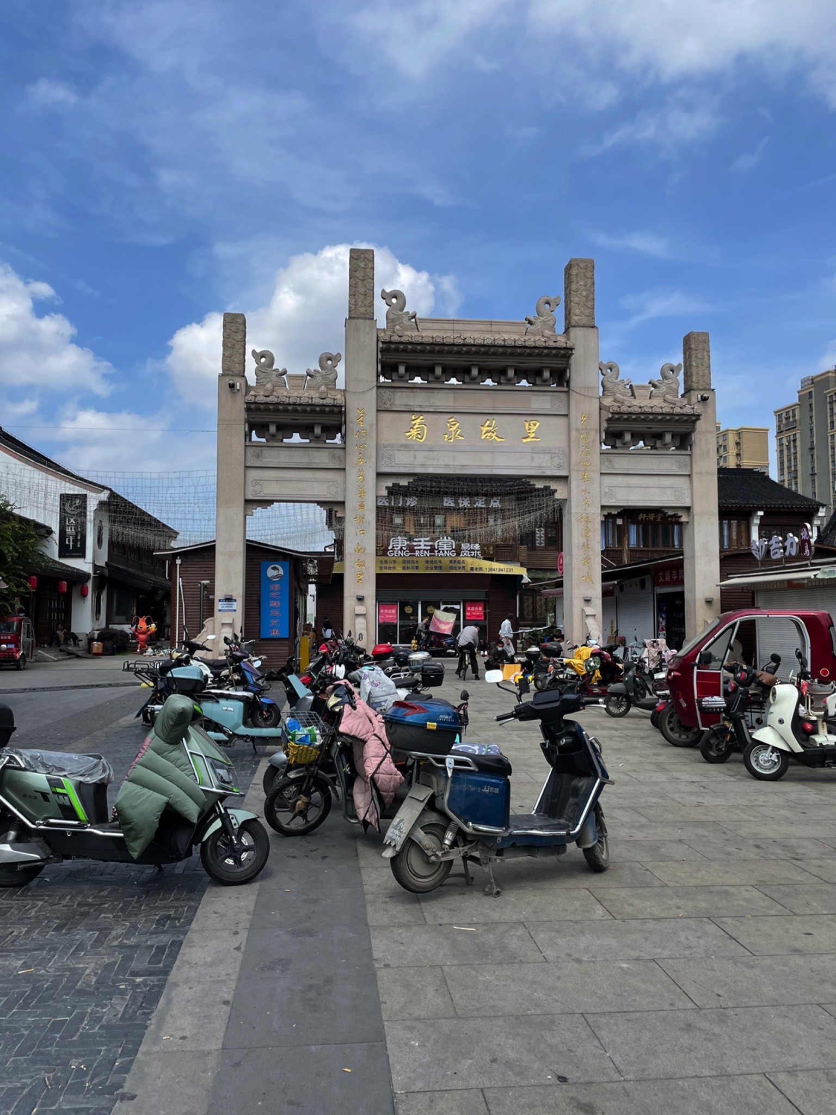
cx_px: 418
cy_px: 558
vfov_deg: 67.3
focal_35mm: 26
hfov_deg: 53.1
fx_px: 837
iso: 32
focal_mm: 4.2
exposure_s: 1/3731
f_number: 1.6
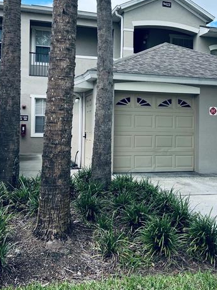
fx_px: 359
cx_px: 131
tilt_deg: +2.2
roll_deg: -1.4
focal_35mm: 43
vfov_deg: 43.6
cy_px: 114
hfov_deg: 33.5
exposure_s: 1/4831
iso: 50
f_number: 1.5
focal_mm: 5.7
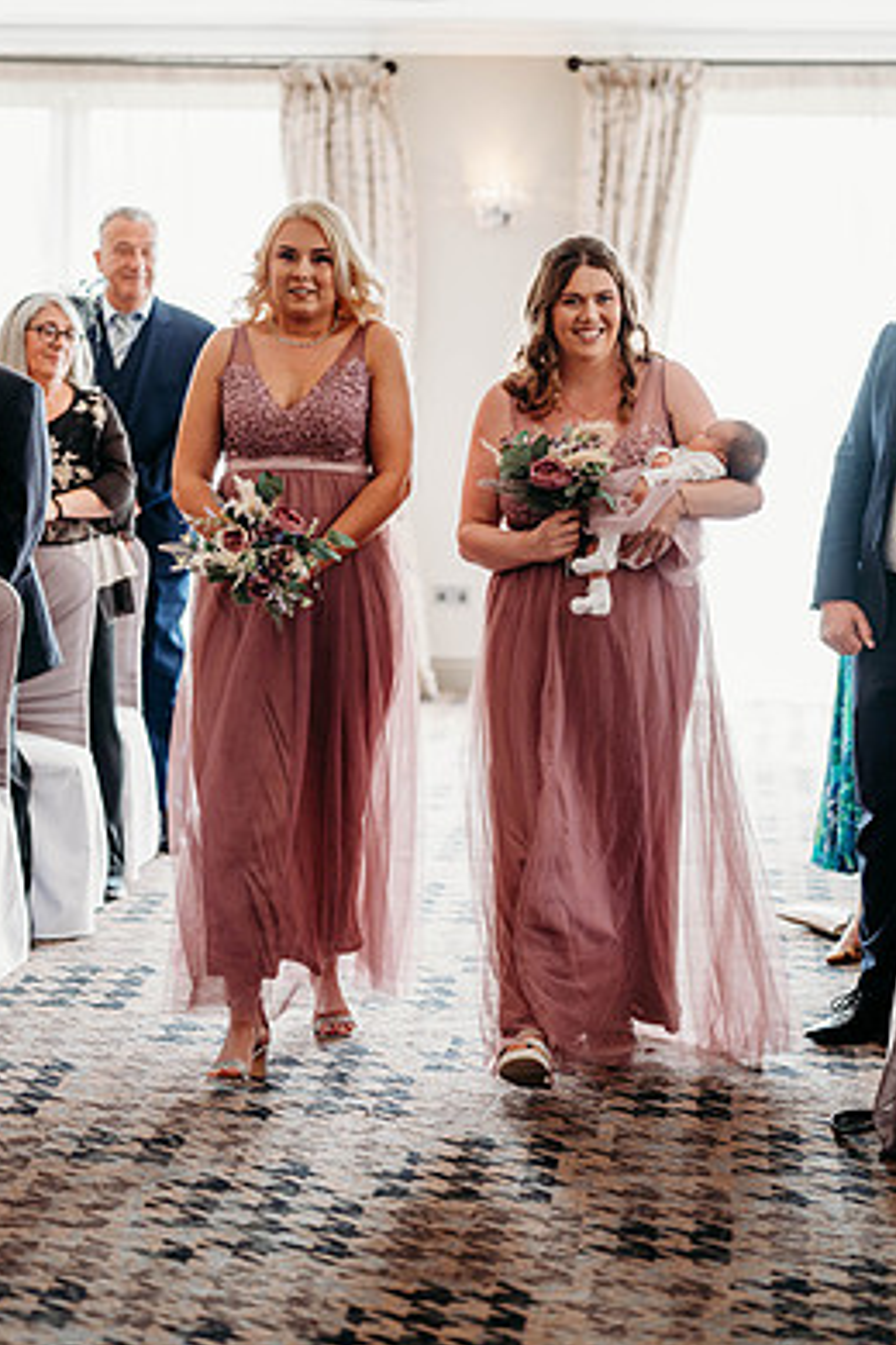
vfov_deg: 20.8
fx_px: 3658
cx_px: 408
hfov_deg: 14.0
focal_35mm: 98
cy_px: 655
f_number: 2
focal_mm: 85
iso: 125
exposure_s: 1/200
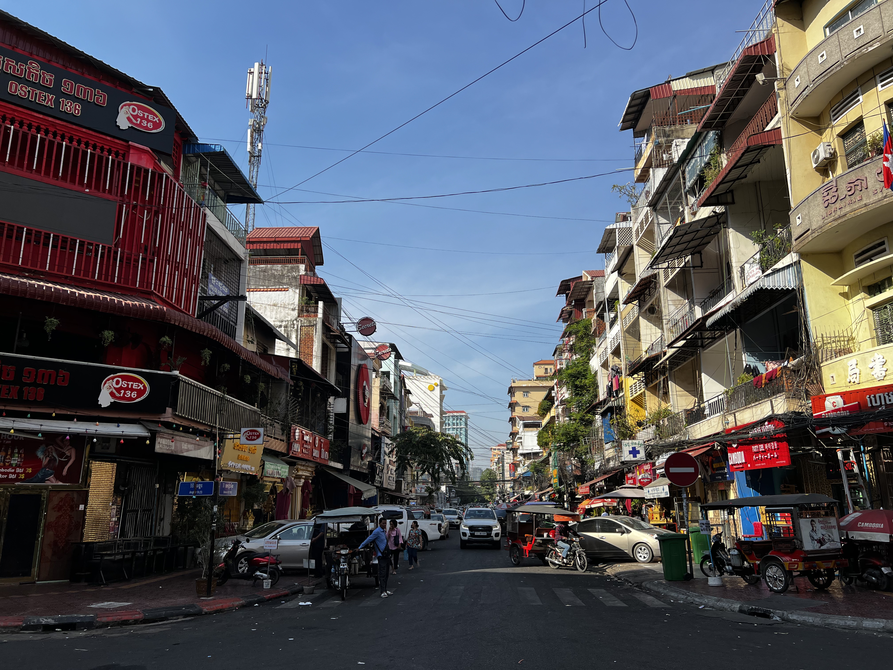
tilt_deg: +14.1
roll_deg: +0.6
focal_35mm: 26
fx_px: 671
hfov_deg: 67.3
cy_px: 335
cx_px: 446
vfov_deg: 53.1
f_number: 1.5
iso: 50
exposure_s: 1/3571
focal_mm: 5.7
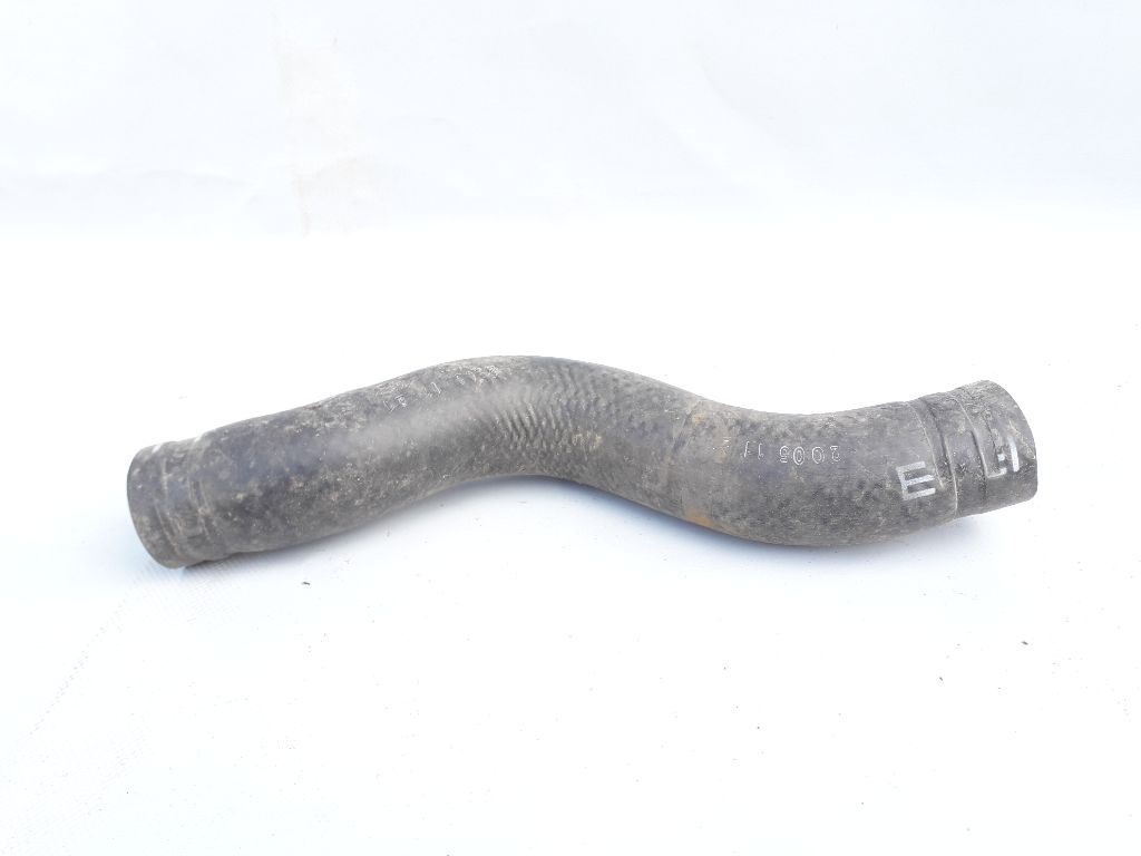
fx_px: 890
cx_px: 570
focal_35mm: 27
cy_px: 428
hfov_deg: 65.3
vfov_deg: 51.4
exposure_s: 1/100
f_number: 1.9
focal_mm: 3.6
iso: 40
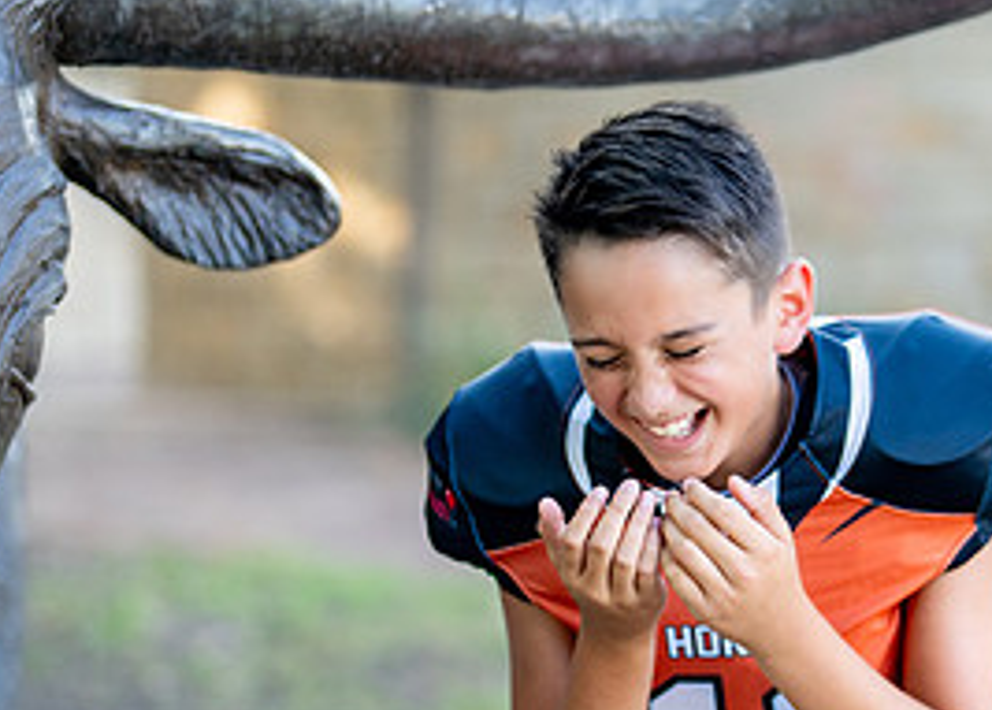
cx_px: 780
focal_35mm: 126
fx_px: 3552
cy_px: 498
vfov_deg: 11.4
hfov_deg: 15.8
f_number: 1.2
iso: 200
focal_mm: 50
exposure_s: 1/1000
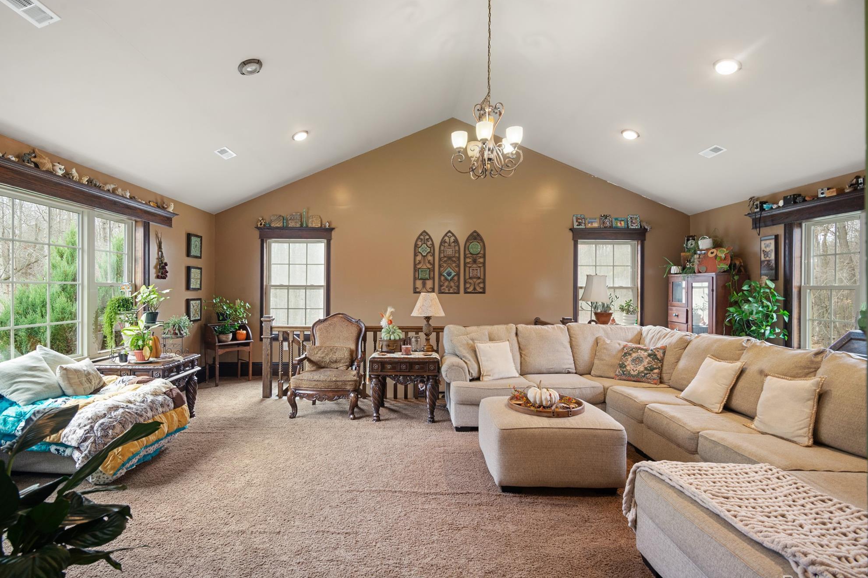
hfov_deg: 60.3
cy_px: 296
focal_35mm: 31
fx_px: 747
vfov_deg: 42.3
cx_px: 420
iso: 320
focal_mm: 30
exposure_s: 1/10
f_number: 9
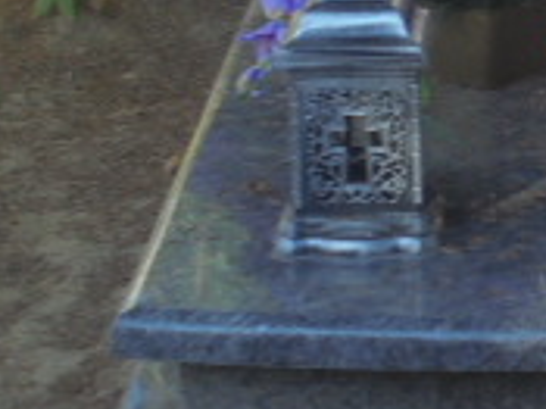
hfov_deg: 9.5
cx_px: 621
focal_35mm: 205
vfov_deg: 7.1
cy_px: -184
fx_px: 3231
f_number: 5.2
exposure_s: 1/100
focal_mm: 10.1
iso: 100
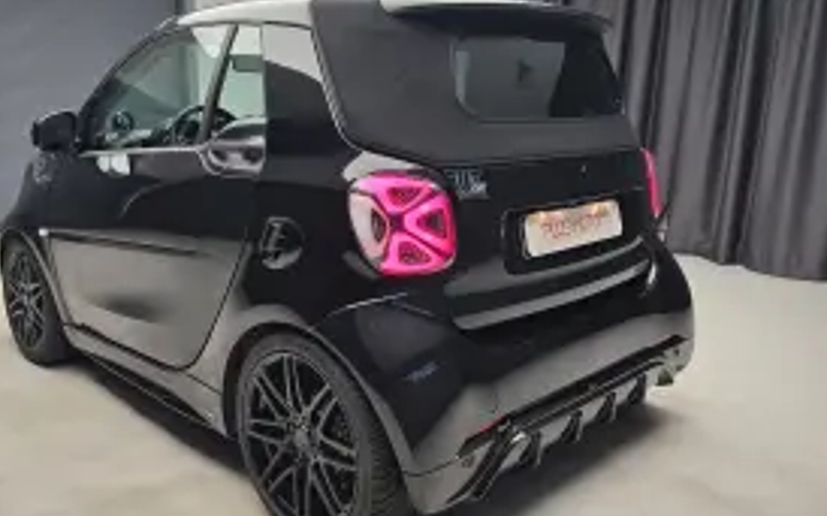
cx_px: 347
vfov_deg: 39.4
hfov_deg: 59.4
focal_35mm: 32
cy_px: 235
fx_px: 721
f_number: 1.7
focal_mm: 6.3
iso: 40
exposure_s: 1/50.6
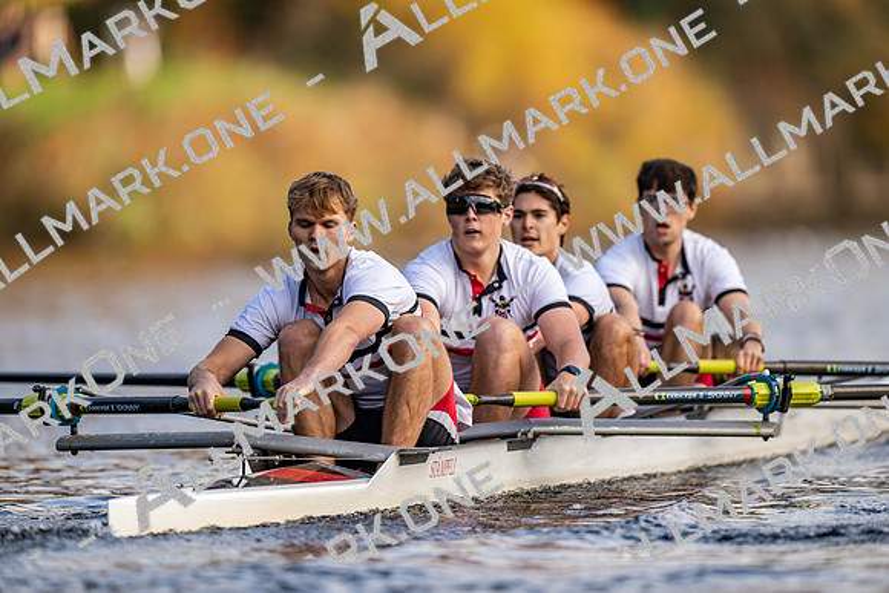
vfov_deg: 2.3
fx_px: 14819
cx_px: 444
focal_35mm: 600
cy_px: 296
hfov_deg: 3.4
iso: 720
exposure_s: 1/2500
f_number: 4
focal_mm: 600
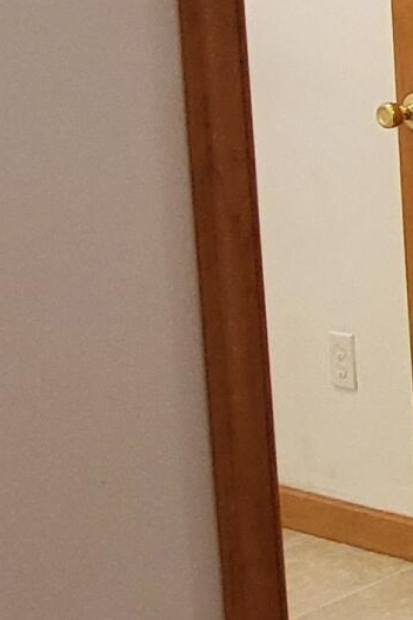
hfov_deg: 10.2
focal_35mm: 77
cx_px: 1364
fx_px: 1326
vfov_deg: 25.4
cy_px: 40
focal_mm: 1.74
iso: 250
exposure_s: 1/60
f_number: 2.2
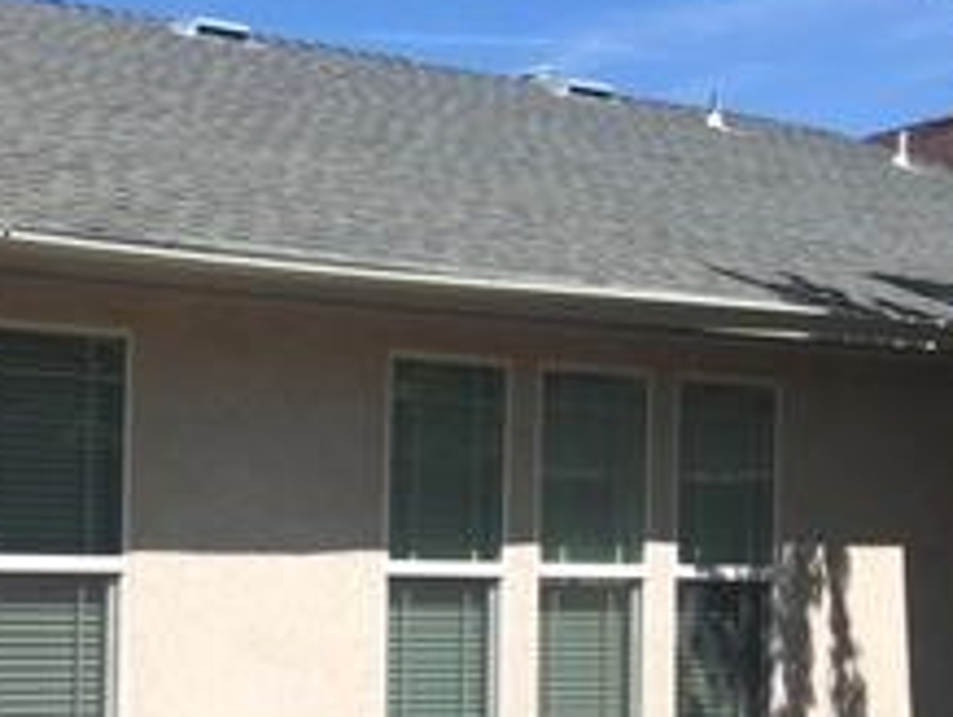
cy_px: 494
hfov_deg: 21.1
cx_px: -240
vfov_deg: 17.3
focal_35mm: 85
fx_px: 2343
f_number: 2.2
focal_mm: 4.15
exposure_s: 1/2747
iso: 25
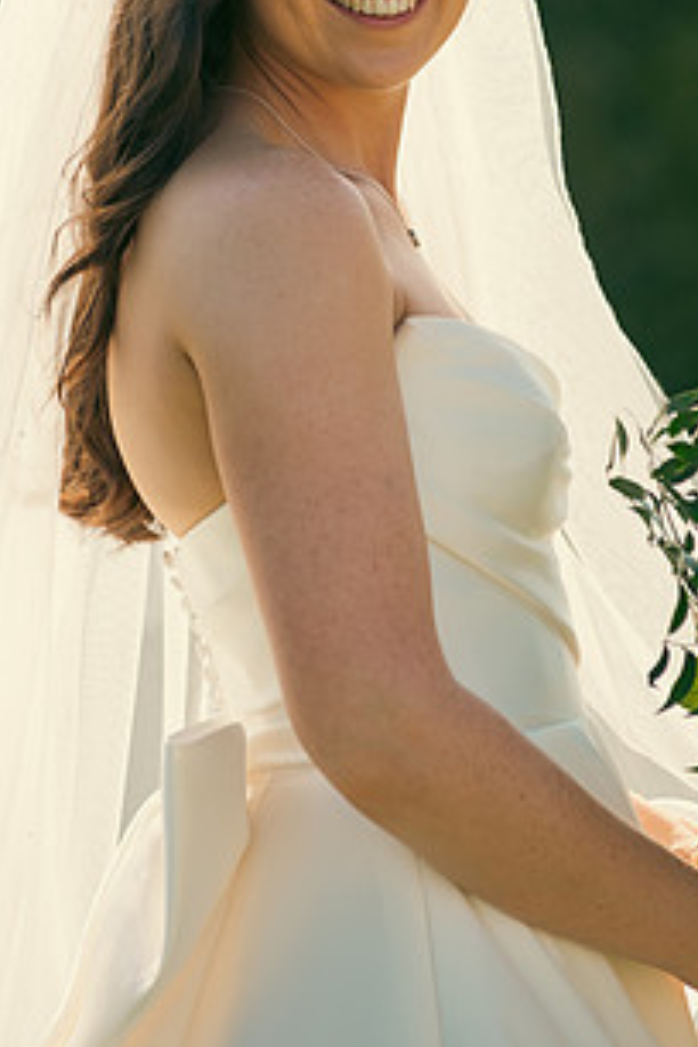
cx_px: 486
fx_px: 7910
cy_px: 328
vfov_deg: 7.6
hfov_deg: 5.1
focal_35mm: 272
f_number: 3.5
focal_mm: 185
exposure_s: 1/800
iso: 200
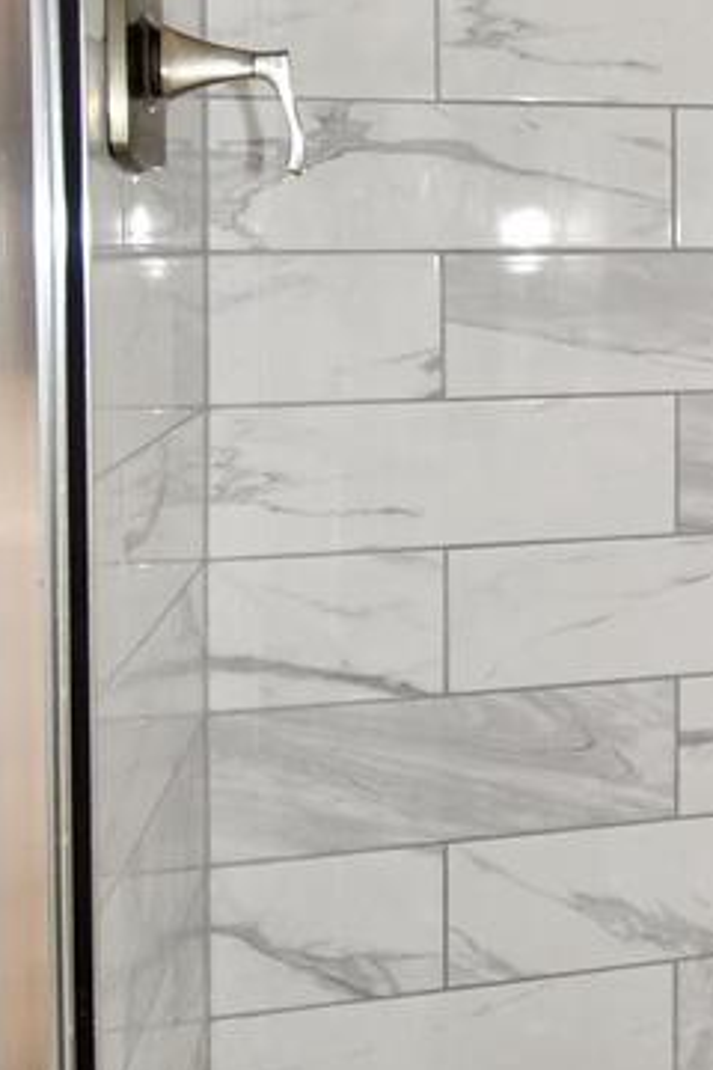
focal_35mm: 54
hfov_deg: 22.3
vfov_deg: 36.0
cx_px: 948
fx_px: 1604
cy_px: 268
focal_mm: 12
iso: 720
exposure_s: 1/60
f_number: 4
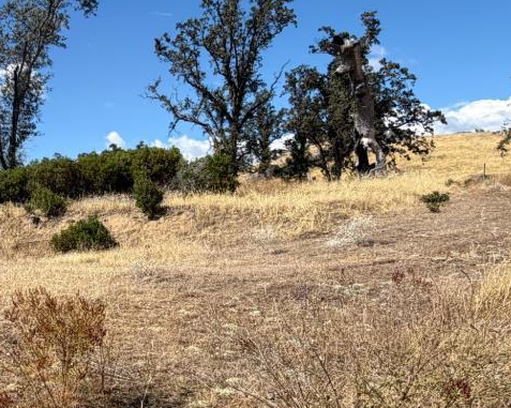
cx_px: 34
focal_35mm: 43
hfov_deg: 39.3
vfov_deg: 34.8
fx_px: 650
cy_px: 236
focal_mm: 2.22
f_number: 2.2
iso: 20
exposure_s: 1/888
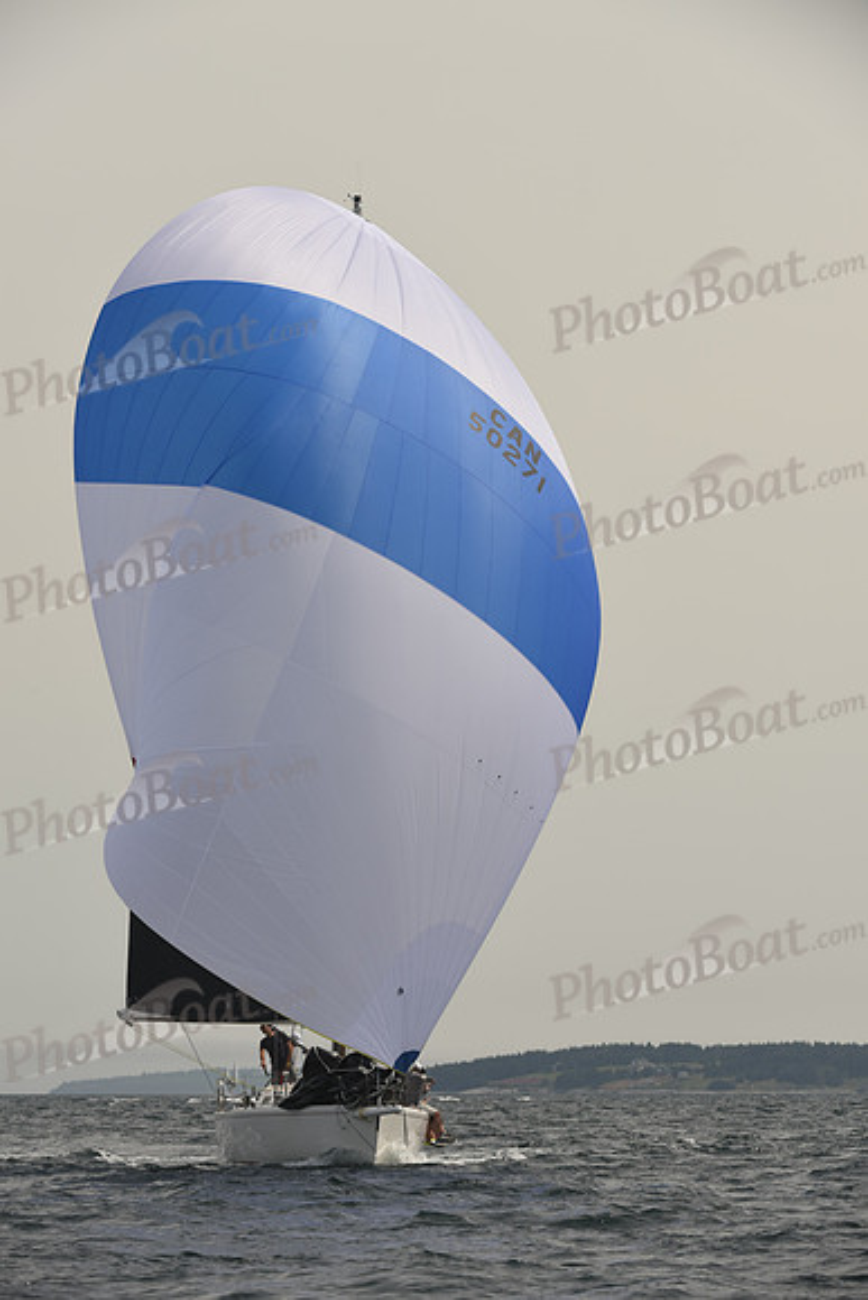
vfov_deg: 10.3
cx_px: 434
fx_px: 7228
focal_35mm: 200
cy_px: 650
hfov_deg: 6.9
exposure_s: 1/1000
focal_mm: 200
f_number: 8
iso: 250
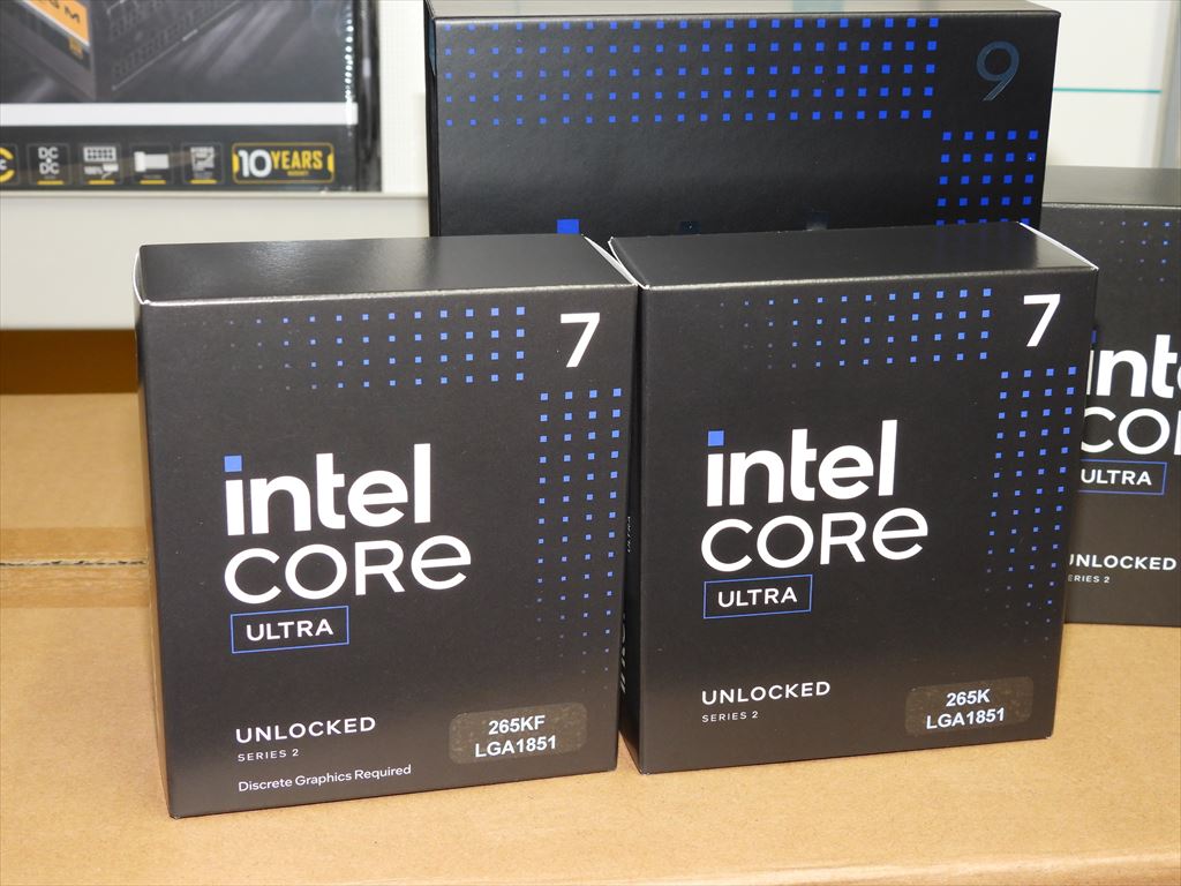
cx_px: 590
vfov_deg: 29.1
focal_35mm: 50
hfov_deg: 38.2
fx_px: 1706
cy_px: 443
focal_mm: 8.9
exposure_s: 1/30
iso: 200
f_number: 3.5
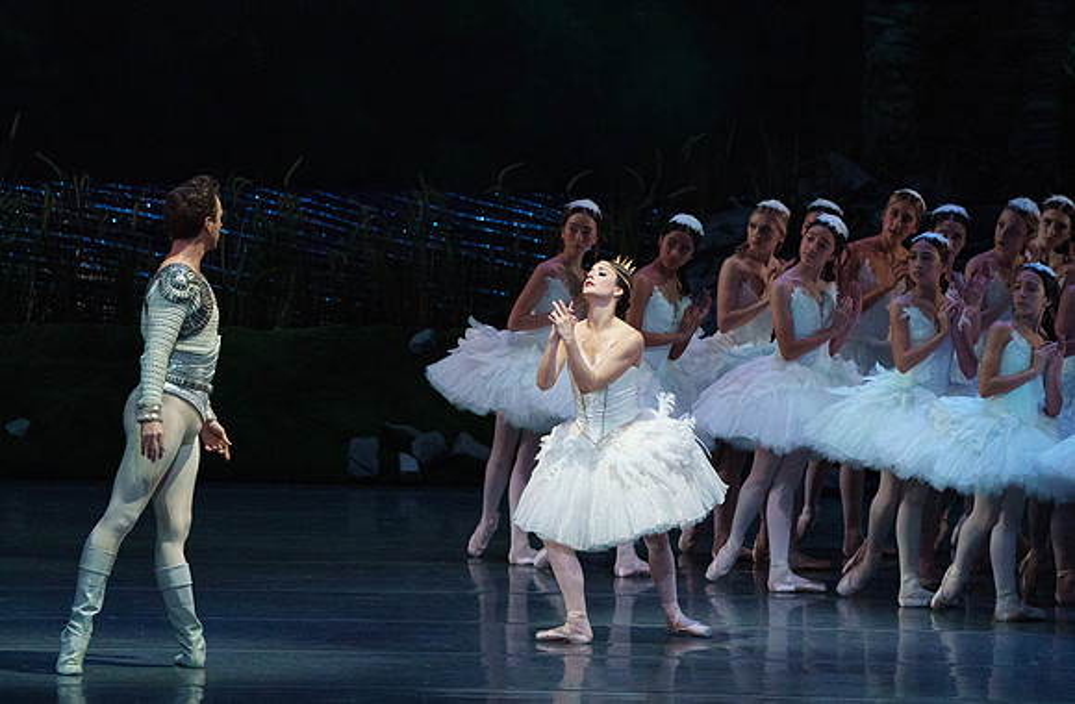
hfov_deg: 6.4
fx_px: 9667
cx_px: 477
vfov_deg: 4.2
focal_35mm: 325
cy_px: 326
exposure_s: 1/250
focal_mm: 291
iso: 8000
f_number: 5.6
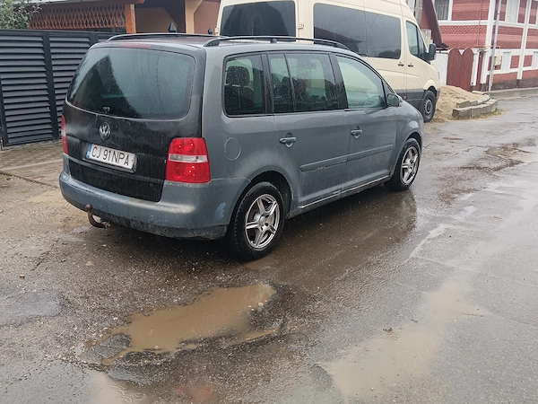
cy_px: 202
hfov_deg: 52.6
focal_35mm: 35
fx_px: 544
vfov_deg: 40.7
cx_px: 269
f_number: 1.9
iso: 100
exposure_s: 1/112
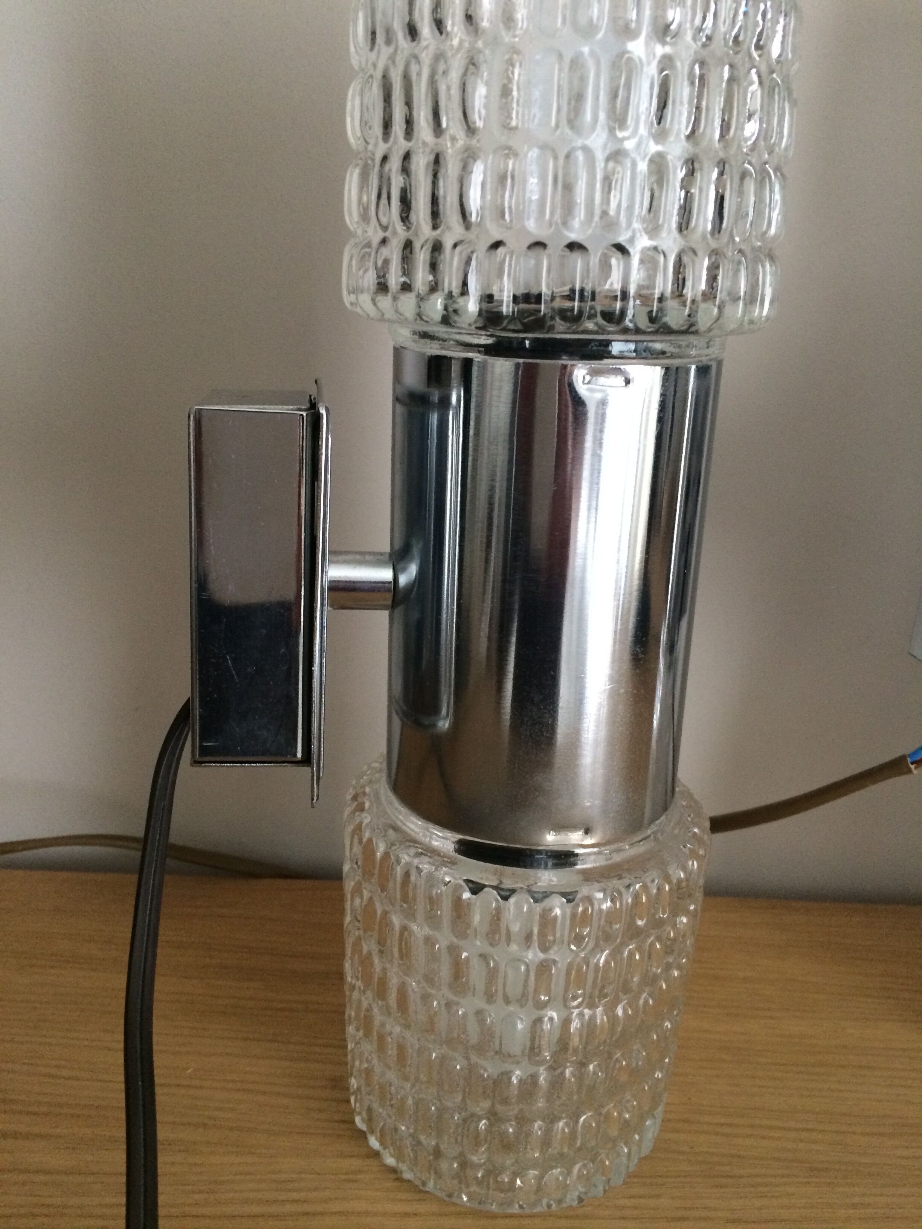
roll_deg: -3.4
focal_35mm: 29
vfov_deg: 61.7
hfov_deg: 48.2
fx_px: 1030
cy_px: 614
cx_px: 461
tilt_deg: -20.0
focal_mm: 4.15
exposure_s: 1/33
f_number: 2.2
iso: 320
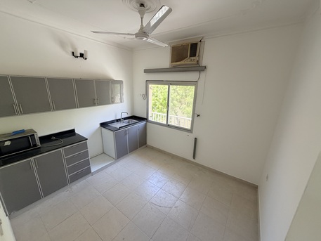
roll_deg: -1.2
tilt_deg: -13.1
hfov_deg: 102.0
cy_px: 120
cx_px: 160
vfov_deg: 85.7
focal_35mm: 14
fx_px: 130
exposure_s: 1/121
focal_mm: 2.22
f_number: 2.2
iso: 125
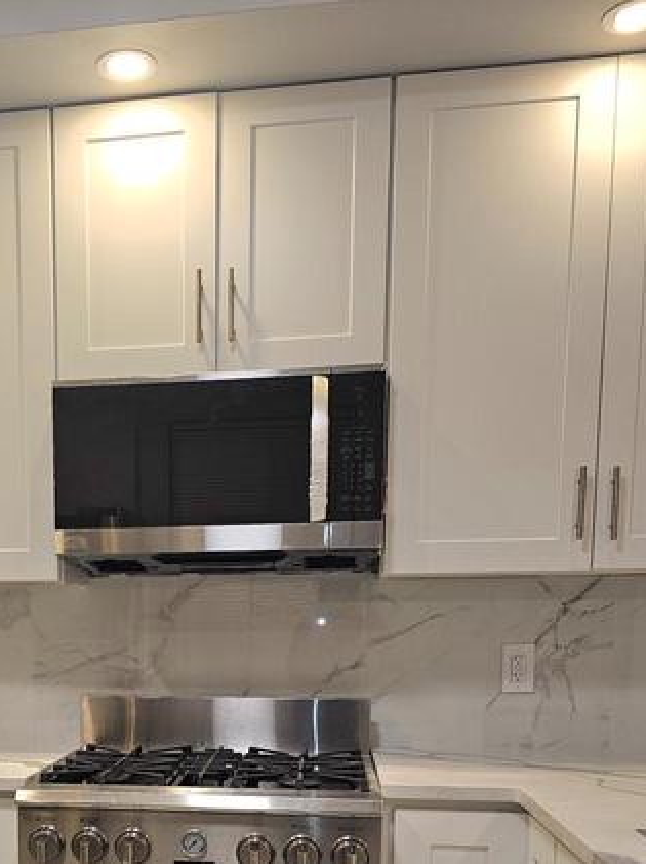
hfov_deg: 33.6
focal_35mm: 42
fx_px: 1047
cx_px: 158
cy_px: 753
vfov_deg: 41.8
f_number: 1.7
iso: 100
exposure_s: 1/120
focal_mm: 6.3
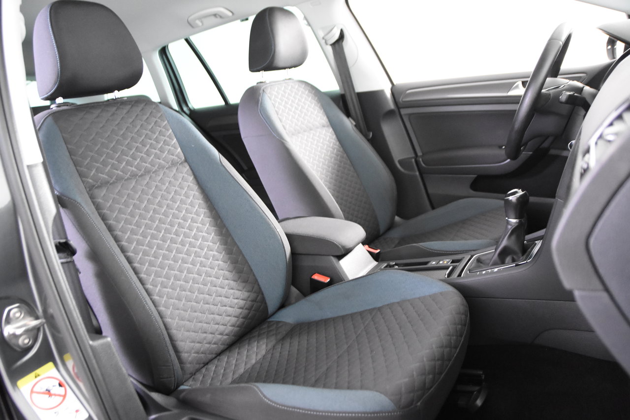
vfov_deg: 43.6
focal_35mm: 30
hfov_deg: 61.9
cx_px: 315
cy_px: 210
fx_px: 525
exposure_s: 1/30
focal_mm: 20
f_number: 2.8
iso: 4500
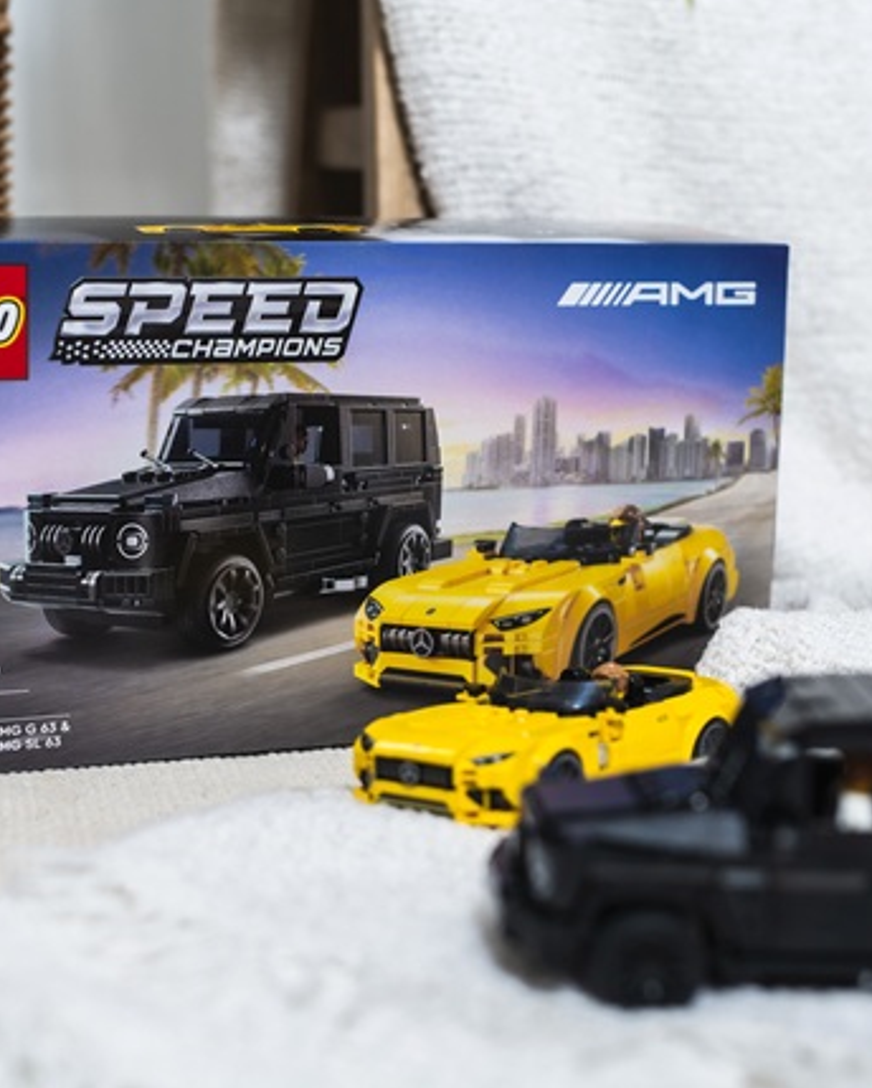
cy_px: 541
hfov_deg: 21.6
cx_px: 393
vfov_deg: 26.7
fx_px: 2287
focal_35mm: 71
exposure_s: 1/250
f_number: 2.8
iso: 250
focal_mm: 50
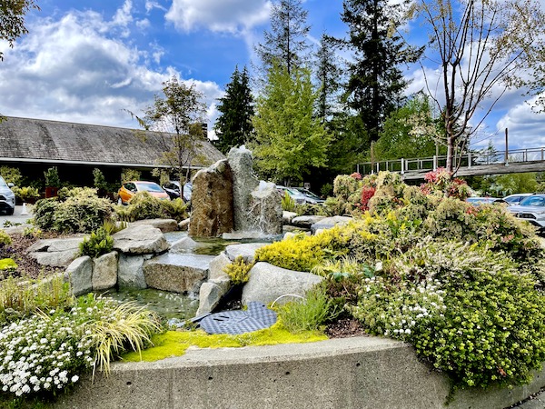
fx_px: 409
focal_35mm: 26
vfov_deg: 53.1
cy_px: 204
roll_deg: +0.9
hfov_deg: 67.3
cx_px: 272
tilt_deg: -1.1
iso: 32
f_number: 1.6
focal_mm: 5.1
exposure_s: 1/1912
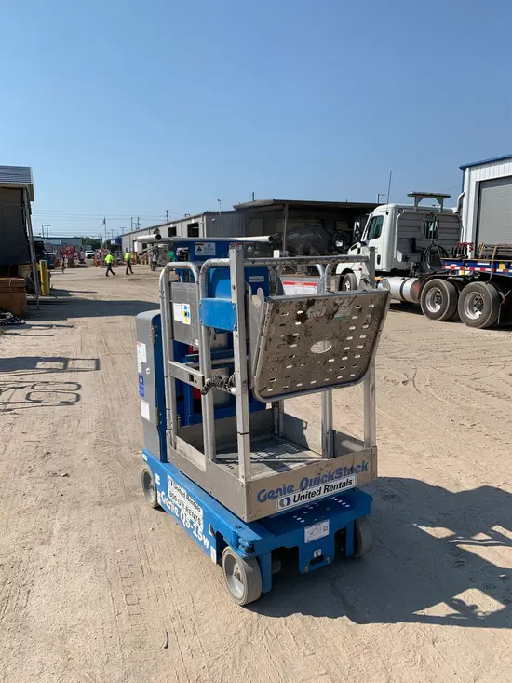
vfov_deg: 67.3
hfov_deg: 53.1
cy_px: 342
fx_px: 513
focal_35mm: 26
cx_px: 256
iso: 25
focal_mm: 4.25
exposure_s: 1/3086
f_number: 1.8
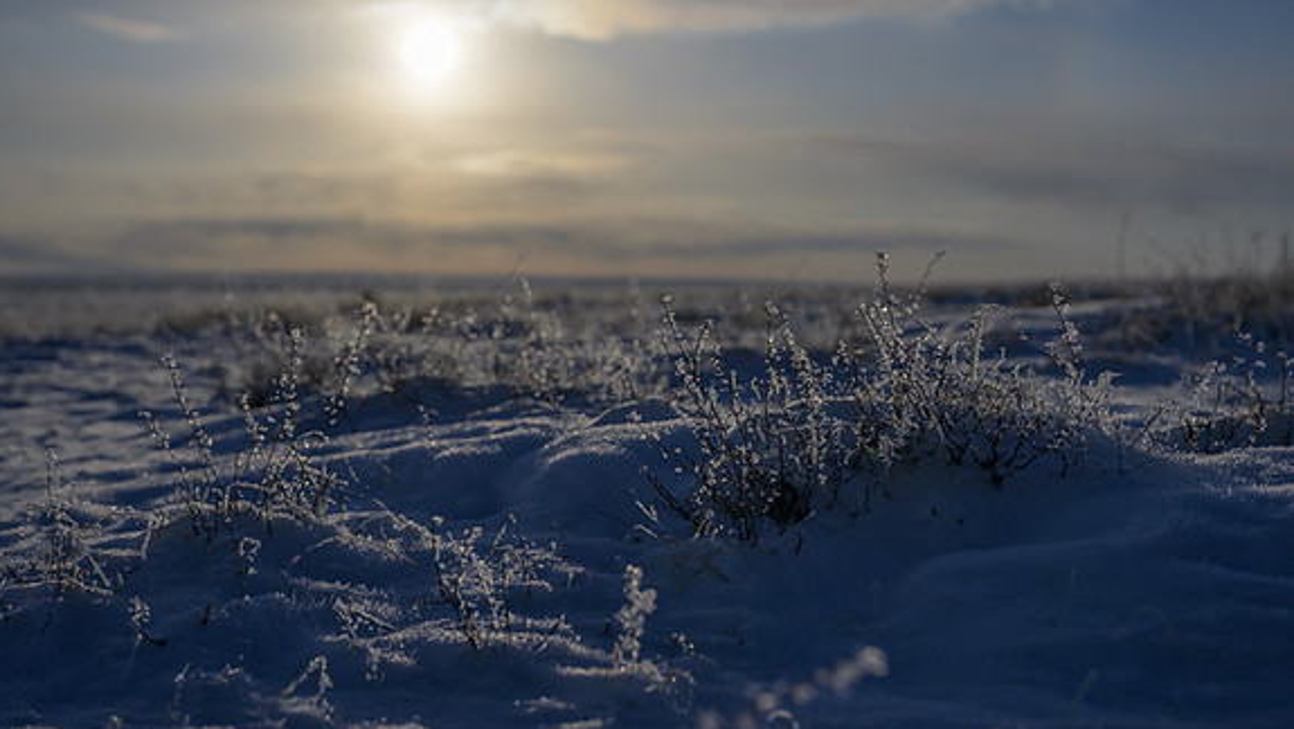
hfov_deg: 43.7
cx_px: 675
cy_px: 262
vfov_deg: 25.4
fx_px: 1613
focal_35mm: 47
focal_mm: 39
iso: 100
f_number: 4
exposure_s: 1/16000
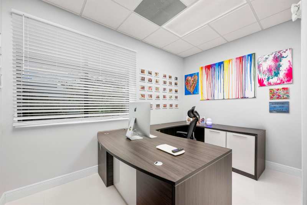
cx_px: 154
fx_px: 119
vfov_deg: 81.2
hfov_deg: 104.3
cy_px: 102
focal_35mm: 14
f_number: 8
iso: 500
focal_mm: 14
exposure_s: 1/15
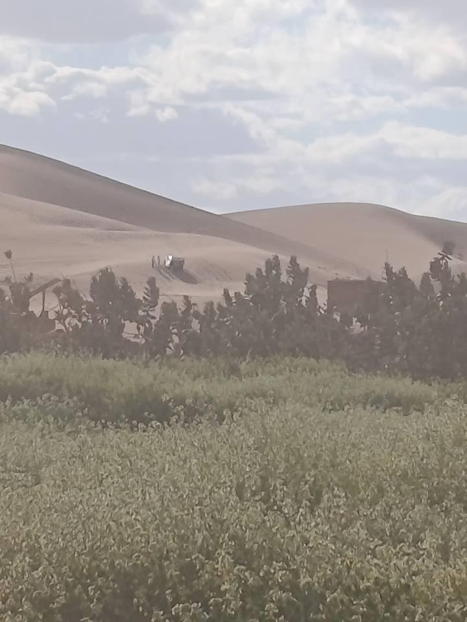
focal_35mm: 241
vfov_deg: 8.2
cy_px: 311
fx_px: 4335
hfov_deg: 6.2
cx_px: 234
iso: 51
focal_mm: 5.24
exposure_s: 1/1037
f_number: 1.7
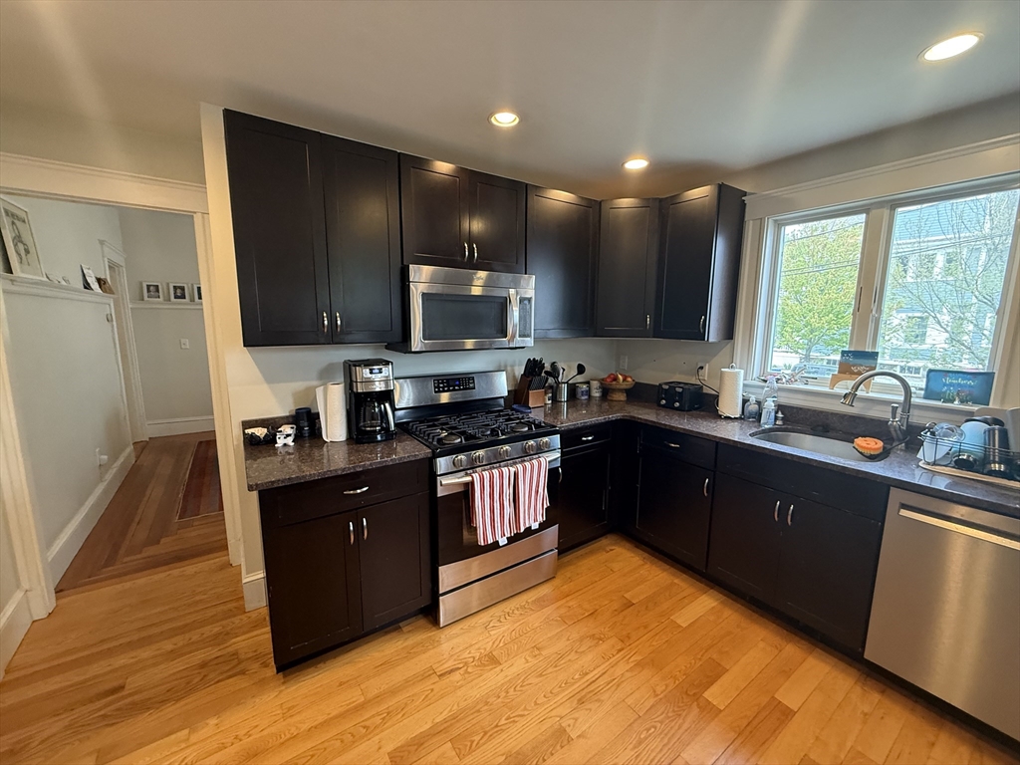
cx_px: 510
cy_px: 382
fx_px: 413
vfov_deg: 85.7
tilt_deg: -9.1
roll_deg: -0.3
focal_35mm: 14
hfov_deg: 102.1
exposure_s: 1/60
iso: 320
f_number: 2.2
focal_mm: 2.22
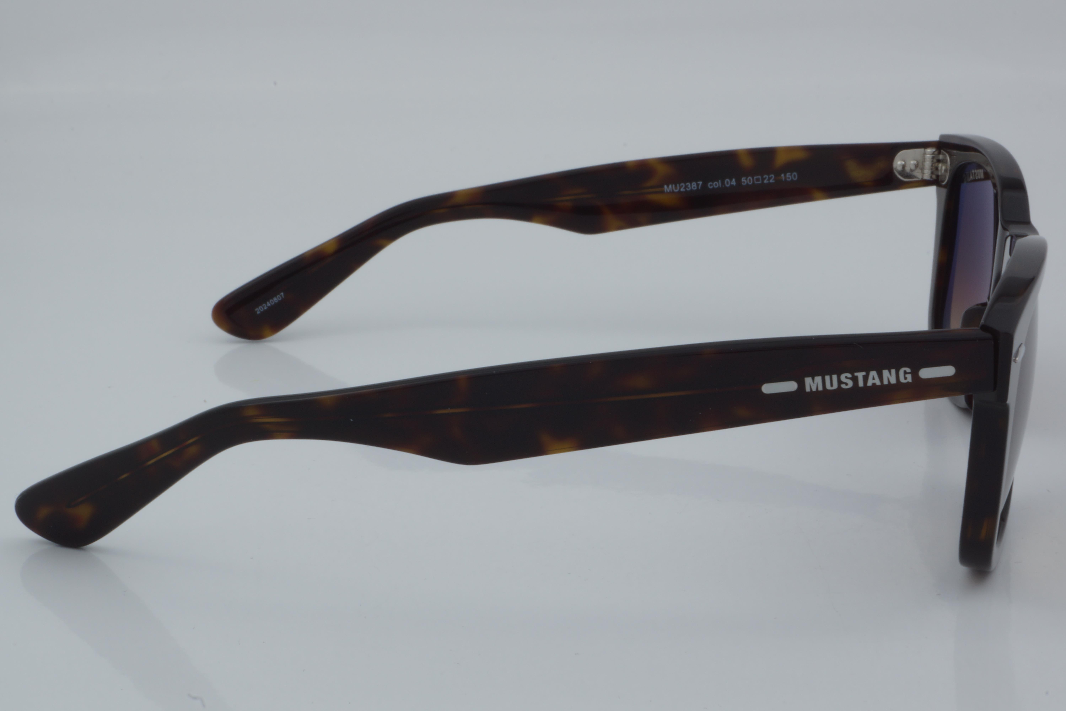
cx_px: 533
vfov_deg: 18.2
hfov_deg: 27.0
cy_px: 356
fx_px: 2221
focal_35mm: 75
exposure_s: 1/4
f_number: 32
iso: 100
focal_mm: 50
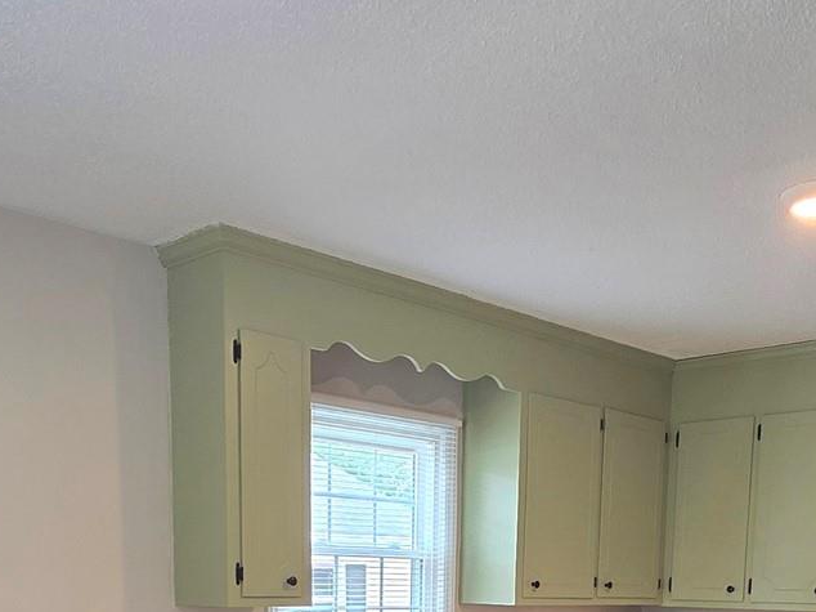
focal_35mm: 42
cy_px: 752
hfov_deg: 44.6
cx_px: 476
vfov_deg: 29.1
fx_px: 990
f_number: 1.9
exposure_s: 1/120
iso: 250
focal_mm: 2.2
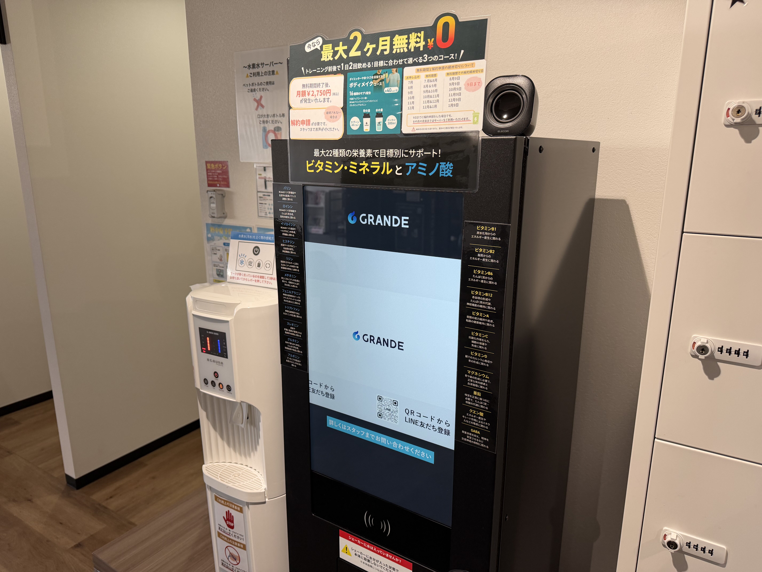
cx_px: 381
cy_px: 286
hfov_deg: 71.6
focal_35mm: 24
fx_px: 528
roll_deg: +0.1
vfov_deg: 56.8
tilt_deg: -13.4
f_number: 1.8
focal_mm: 6.8
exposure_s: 1/120
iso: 160
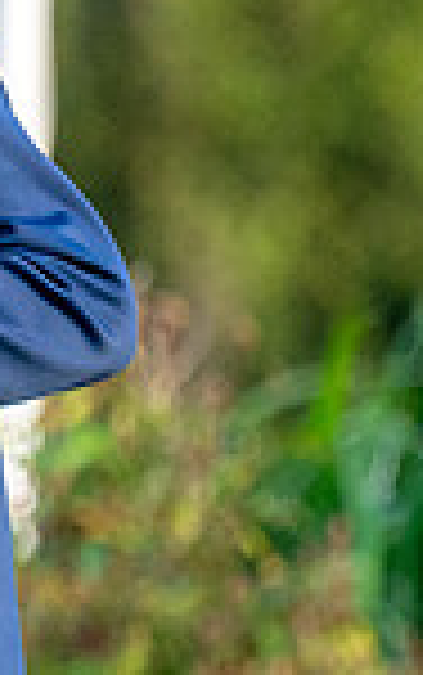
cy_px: 160
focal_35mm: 2024
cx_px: -1031
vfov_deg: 1.0
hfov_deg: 0.6
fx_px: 37261
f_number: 4
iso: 400
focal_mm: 300
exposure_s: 1/800
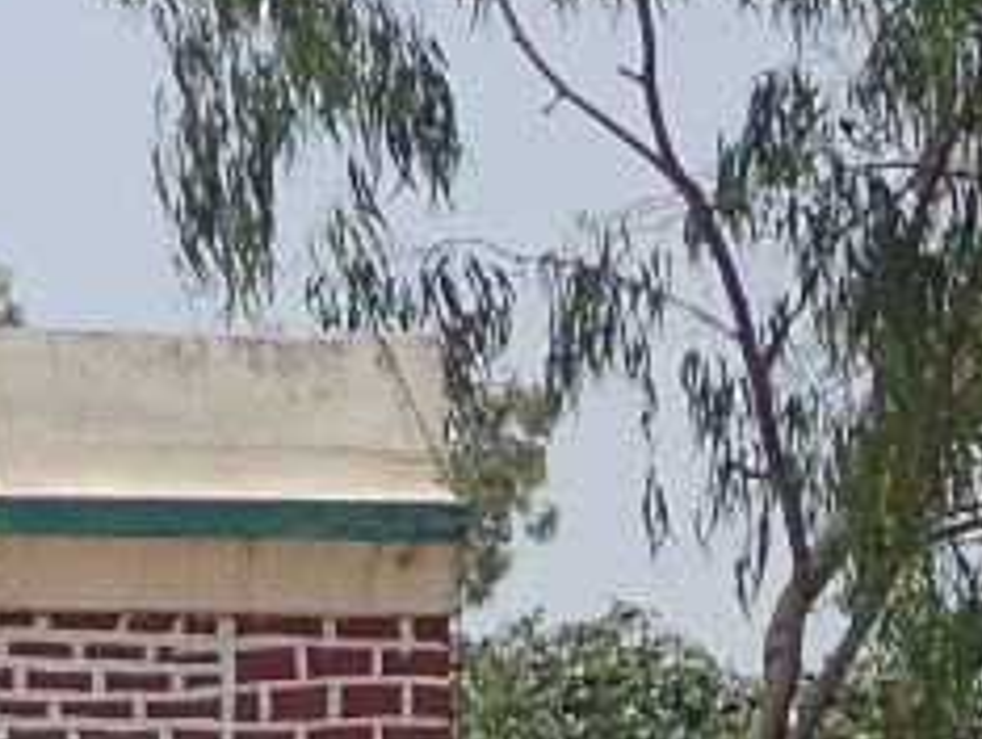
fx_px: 5821
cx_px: -1540
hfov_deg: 8.6
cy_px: 1698
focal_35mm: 205
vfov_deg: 6.9
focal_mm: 5.87
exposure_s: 1/160
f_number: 9
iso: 100
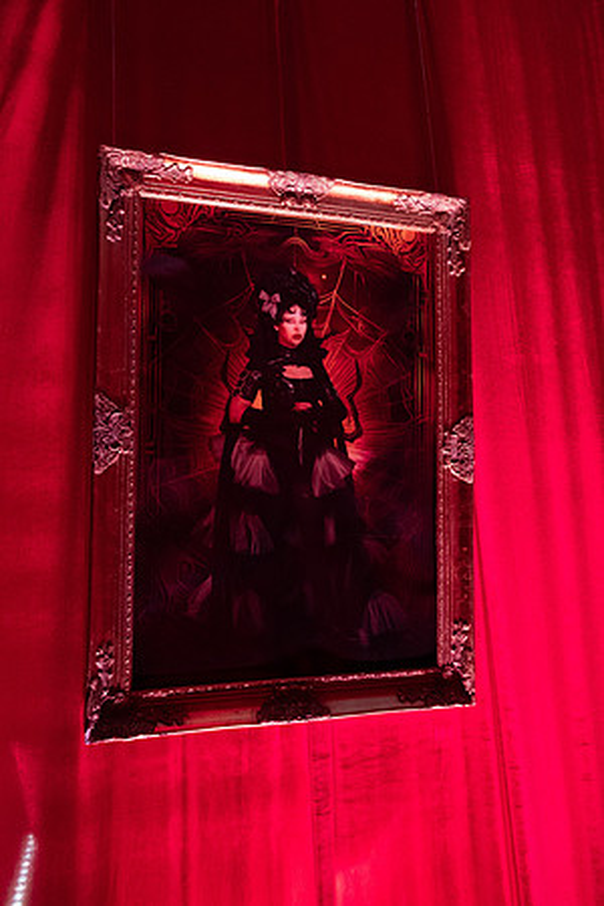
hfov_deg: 53.1
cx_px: 302
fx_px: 604
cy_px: 453
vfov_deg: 73.7
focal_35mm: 24
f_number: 9
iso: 5000
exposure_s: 1/30
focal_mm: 16
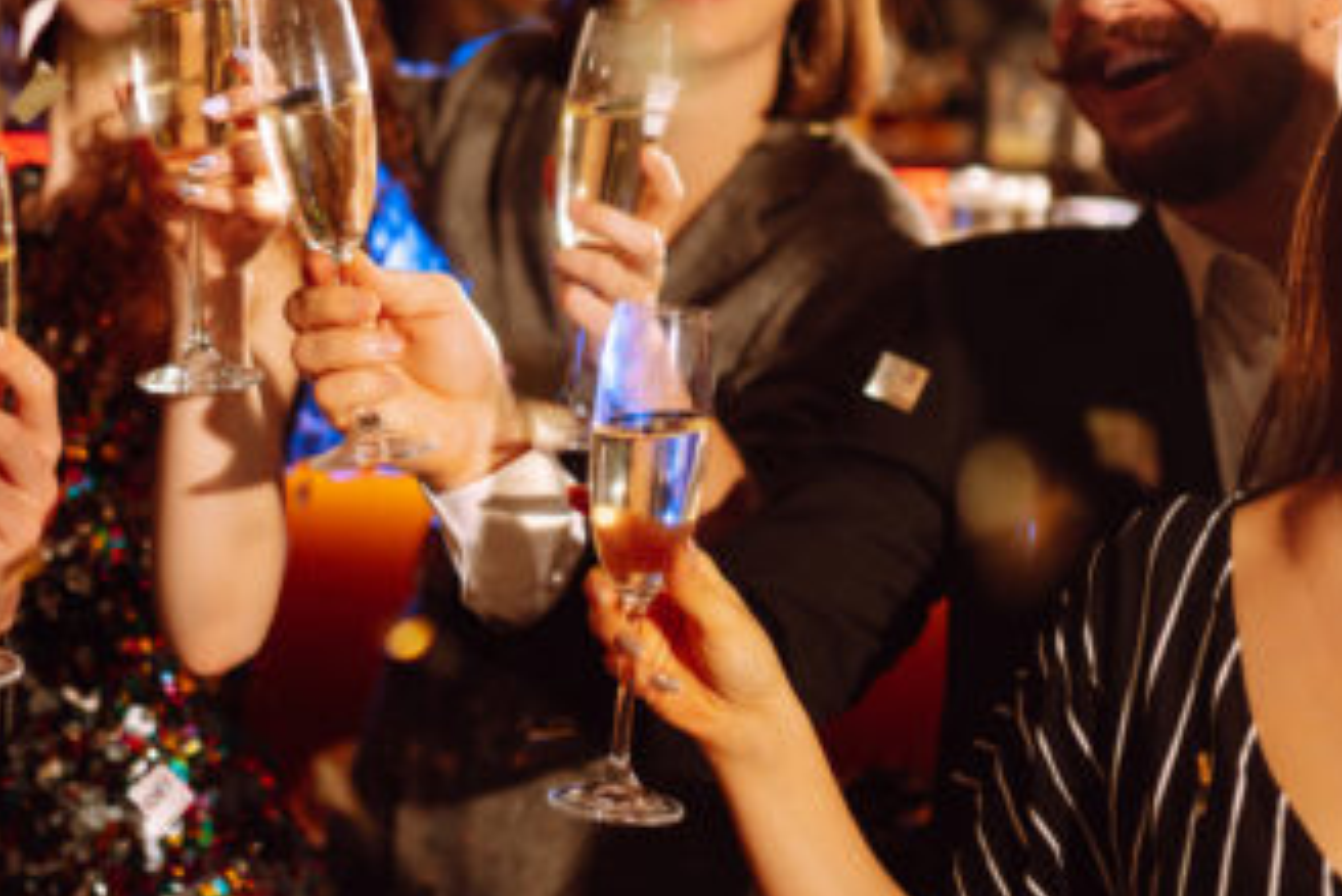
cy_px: 254
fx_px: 3058
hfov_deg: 24.4
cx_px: 286
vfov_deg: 16.6
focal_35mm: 82
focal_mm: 35
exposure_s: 1/320
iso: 500
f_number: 1.4
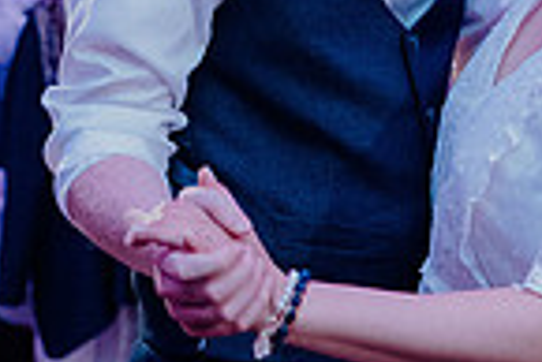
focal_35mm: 168
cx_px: 557
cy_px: 17
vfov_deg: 8.2
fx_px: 2532
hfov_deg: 12.1
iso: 3200
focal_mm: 42
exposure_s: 1/160
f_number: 3.5
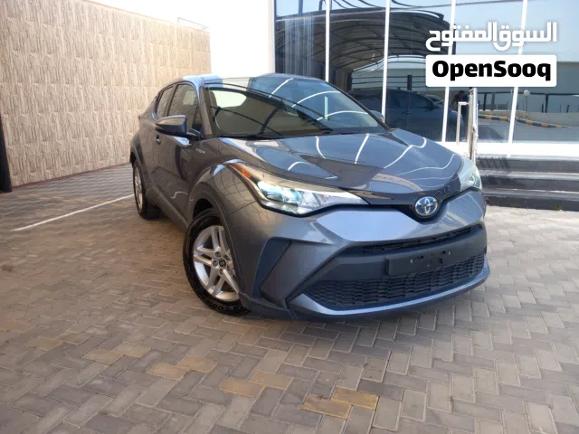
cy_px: 217
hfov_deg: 65.3
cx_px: 290
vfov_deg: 51.4
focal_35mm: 27
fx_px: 452
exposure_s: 1/117
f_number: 1.8
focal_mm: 4
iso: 20
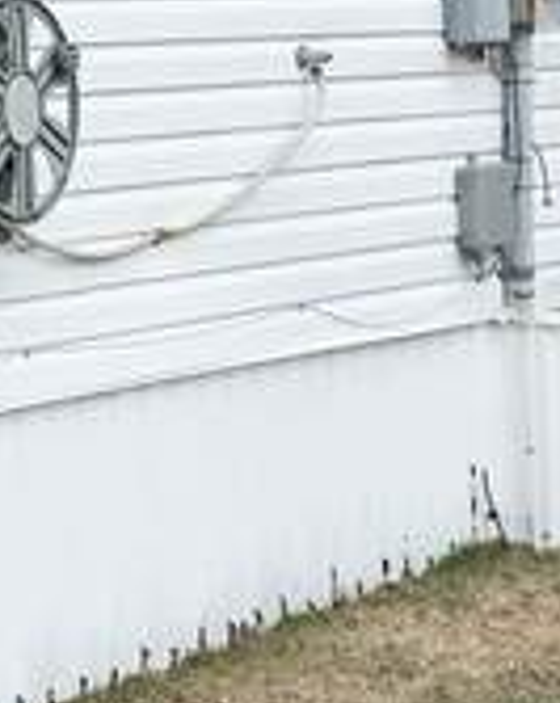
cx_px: -577
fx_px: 3594
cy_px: -272
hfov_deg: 8.4
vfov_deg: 10.9
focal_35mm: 173
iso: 200
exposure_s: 1/1600
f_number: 5
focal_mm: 24
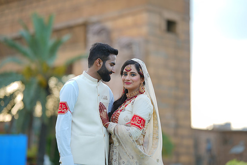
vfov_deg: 16.1
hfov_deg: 23.9
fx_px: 583
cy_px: 82
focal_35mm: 85
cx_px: 124
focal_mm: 85
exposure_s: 1/500
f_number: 1.4
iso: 64
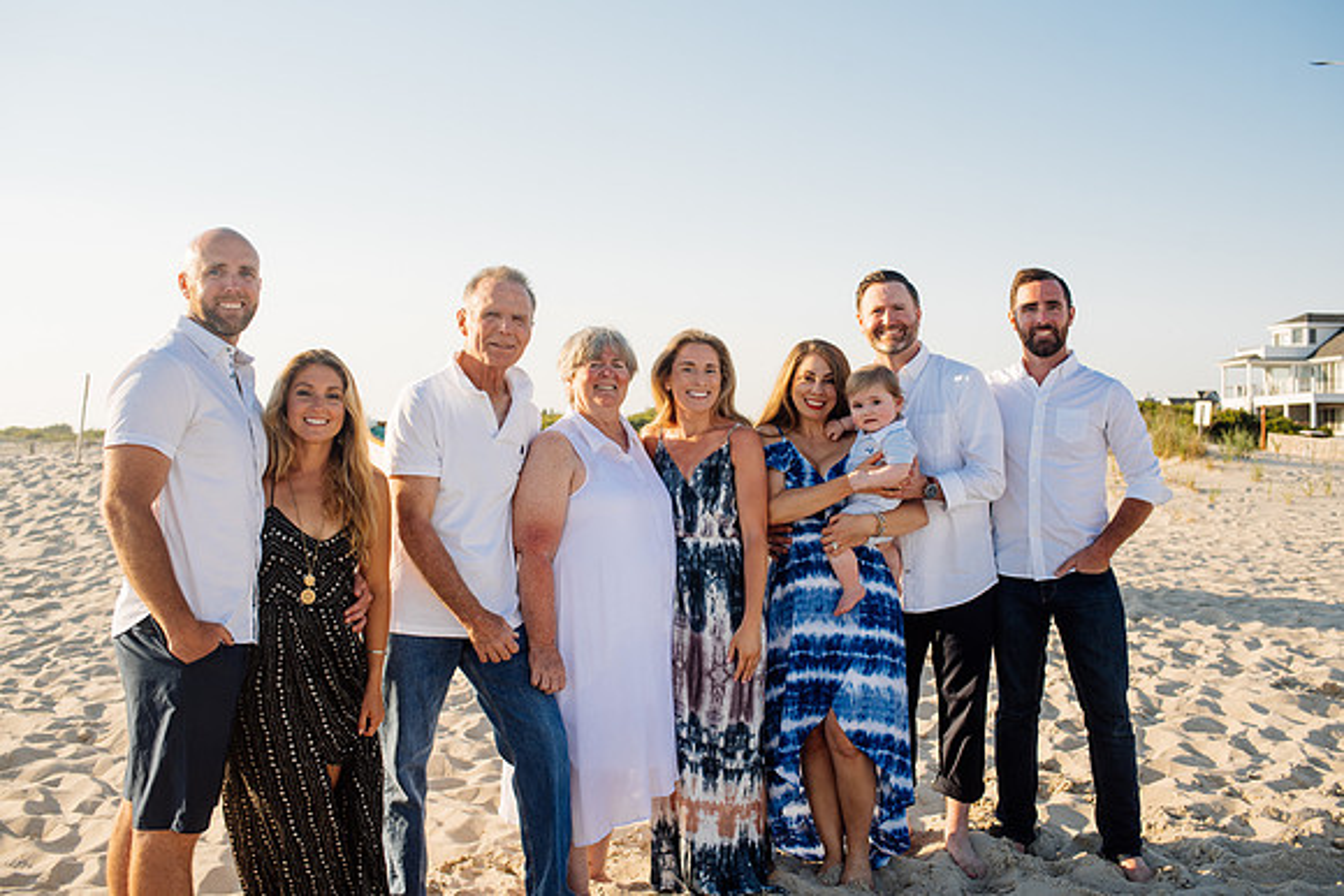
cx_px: 672
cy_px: 448
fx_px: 1307
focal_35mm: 35
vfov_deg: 37.9
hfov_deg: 54.4
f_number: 4
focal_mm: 35
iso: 160
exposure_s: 1/800
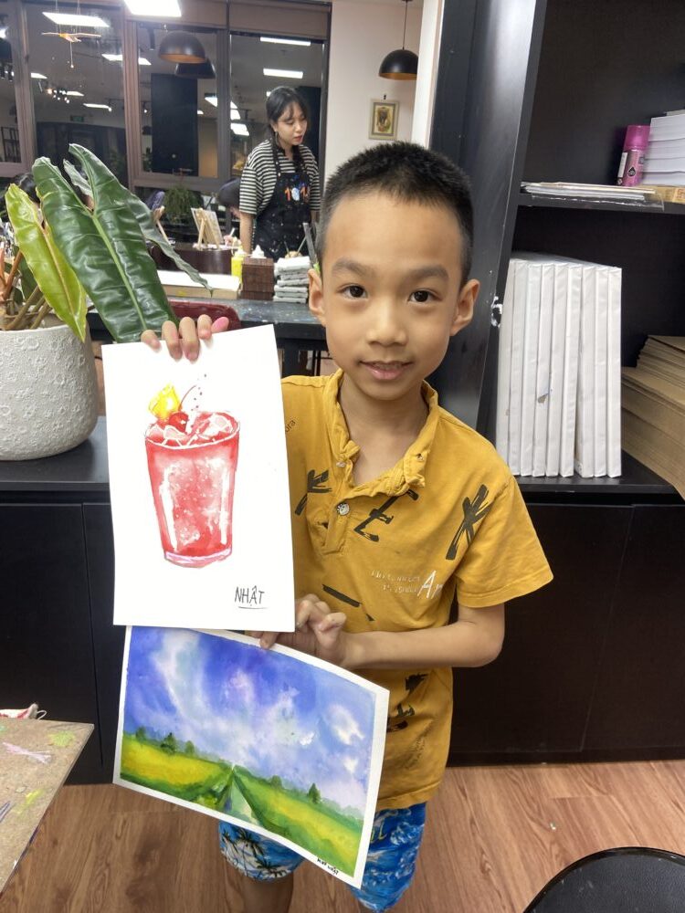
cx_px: 342
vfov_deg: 67.3
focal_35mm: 26
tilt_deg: -21.3
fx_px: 686
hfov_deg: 53.1
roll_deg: -3.7
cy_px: 456
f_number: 1.8
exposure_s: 1/100
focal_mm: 4.25
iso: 80
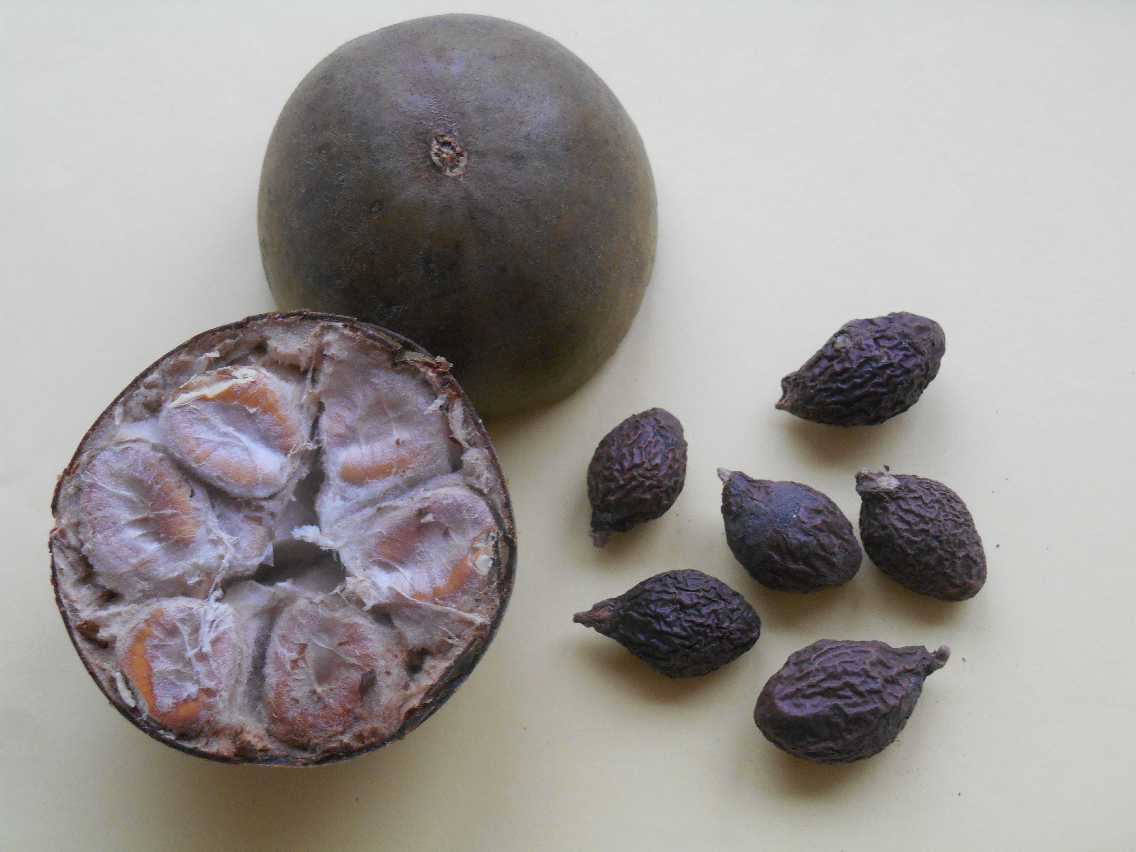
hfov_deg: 31.7
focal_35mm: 61
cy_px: 426
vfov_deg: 24.0
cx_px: 568
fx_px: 2002
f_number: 4.4
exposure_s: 1/30
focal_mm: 10.9
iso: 250
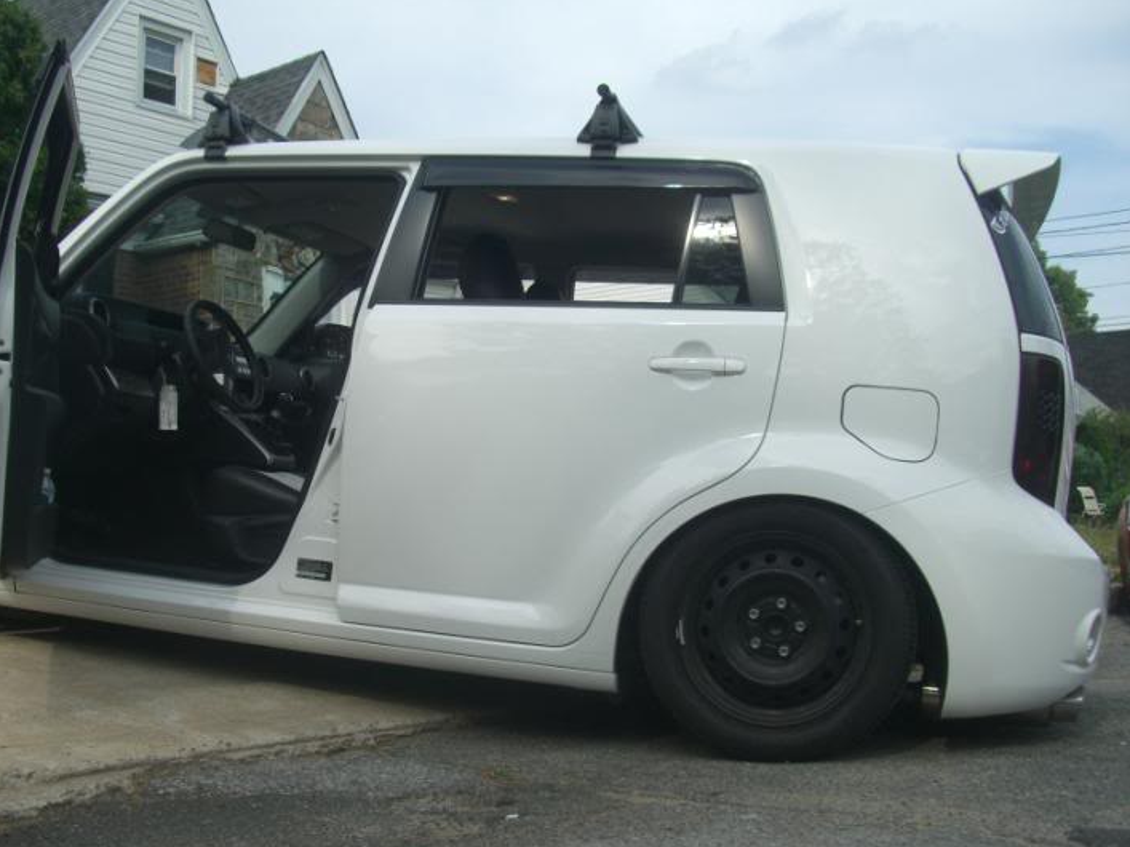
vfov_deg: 33.6
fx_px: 1403
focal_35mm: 43
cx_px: 507
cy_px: 473
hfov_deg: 43.8
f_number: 5.6
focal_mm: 7.9
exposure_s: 1/200
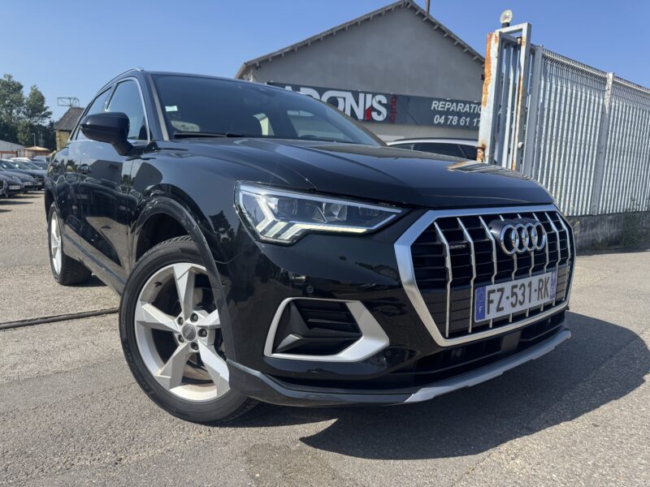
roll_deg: -1.5
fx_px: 451
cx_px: 325
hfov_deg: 71.6
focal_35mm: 24
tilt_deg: -9.1
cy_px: 244
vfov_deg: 56.8
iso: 80
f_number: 1.78
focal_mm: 6.76
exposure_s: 1/2710
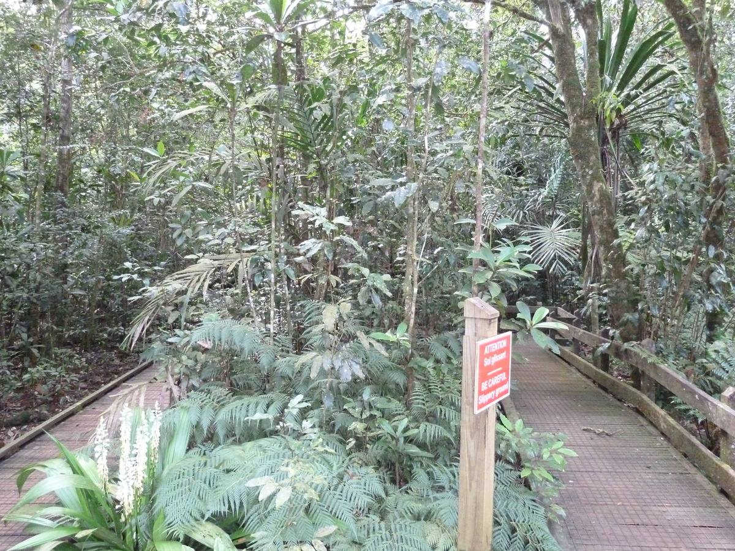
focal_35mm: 27
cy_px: 276
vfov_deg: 51.4
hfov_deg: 65.3
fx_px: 573
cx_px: 368
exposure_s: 1/30
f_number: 3.3
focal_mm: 4.4
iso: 800
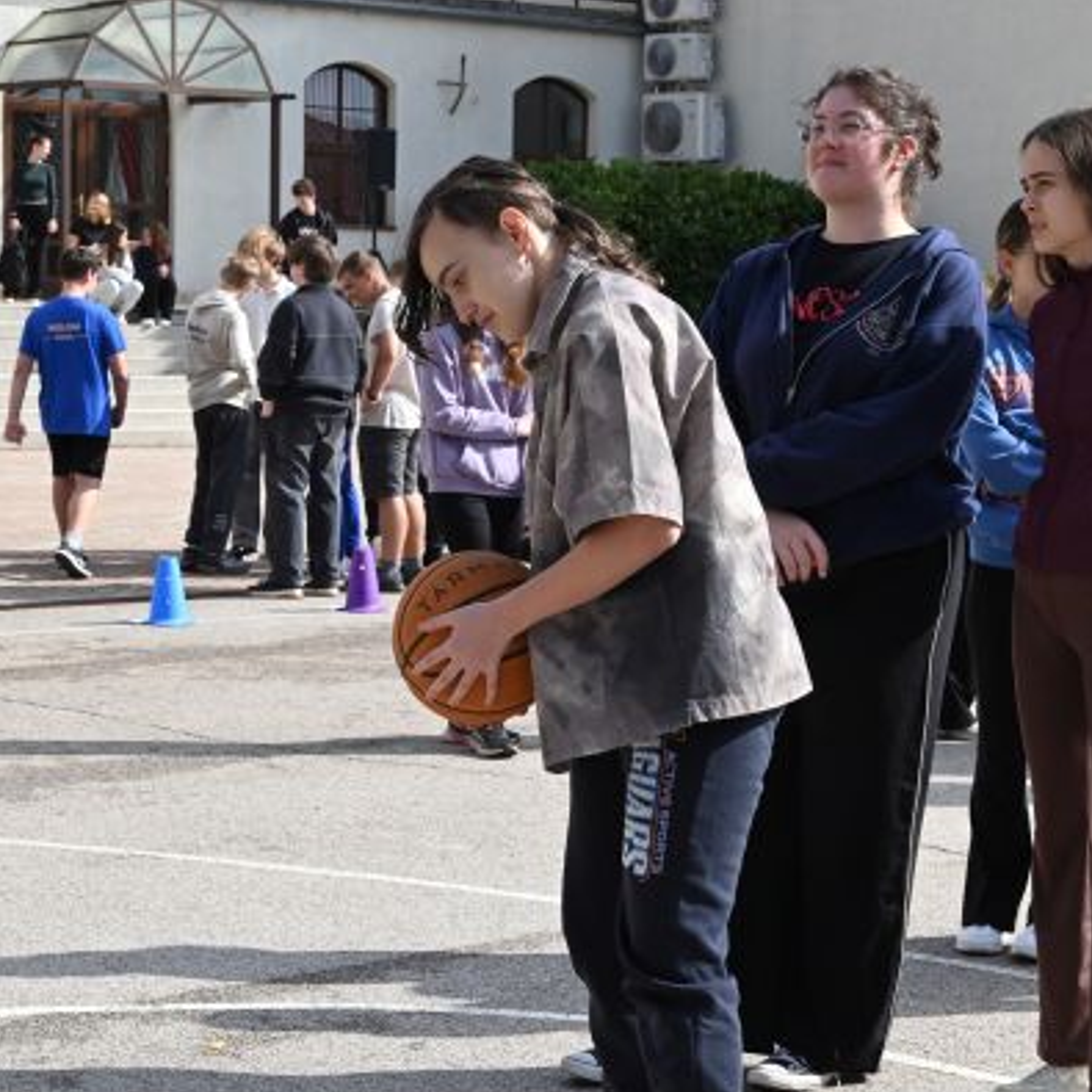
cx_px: 549
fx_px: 2855
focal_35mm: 80
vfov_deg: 21.6
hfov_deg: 21.7
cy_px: 691
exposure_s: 1/1000
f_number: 16
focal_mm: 62
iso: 1600
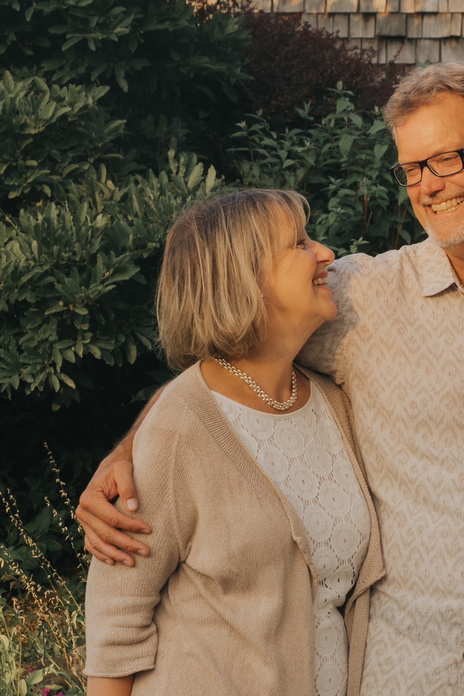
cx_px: 544
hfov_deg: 9.3
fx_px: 2822
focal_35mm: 146
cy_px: 464
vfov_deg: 14.0
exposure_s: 1/200
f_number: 5
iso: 200
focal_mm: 34
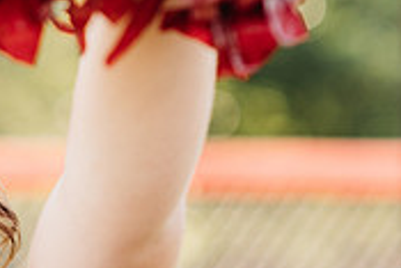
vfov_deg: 4.9
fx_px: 3133
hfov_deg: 7.2
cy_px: 232
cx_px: -131
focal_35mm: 281
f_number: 2.8
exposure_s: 1/500
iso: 200
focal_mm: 85
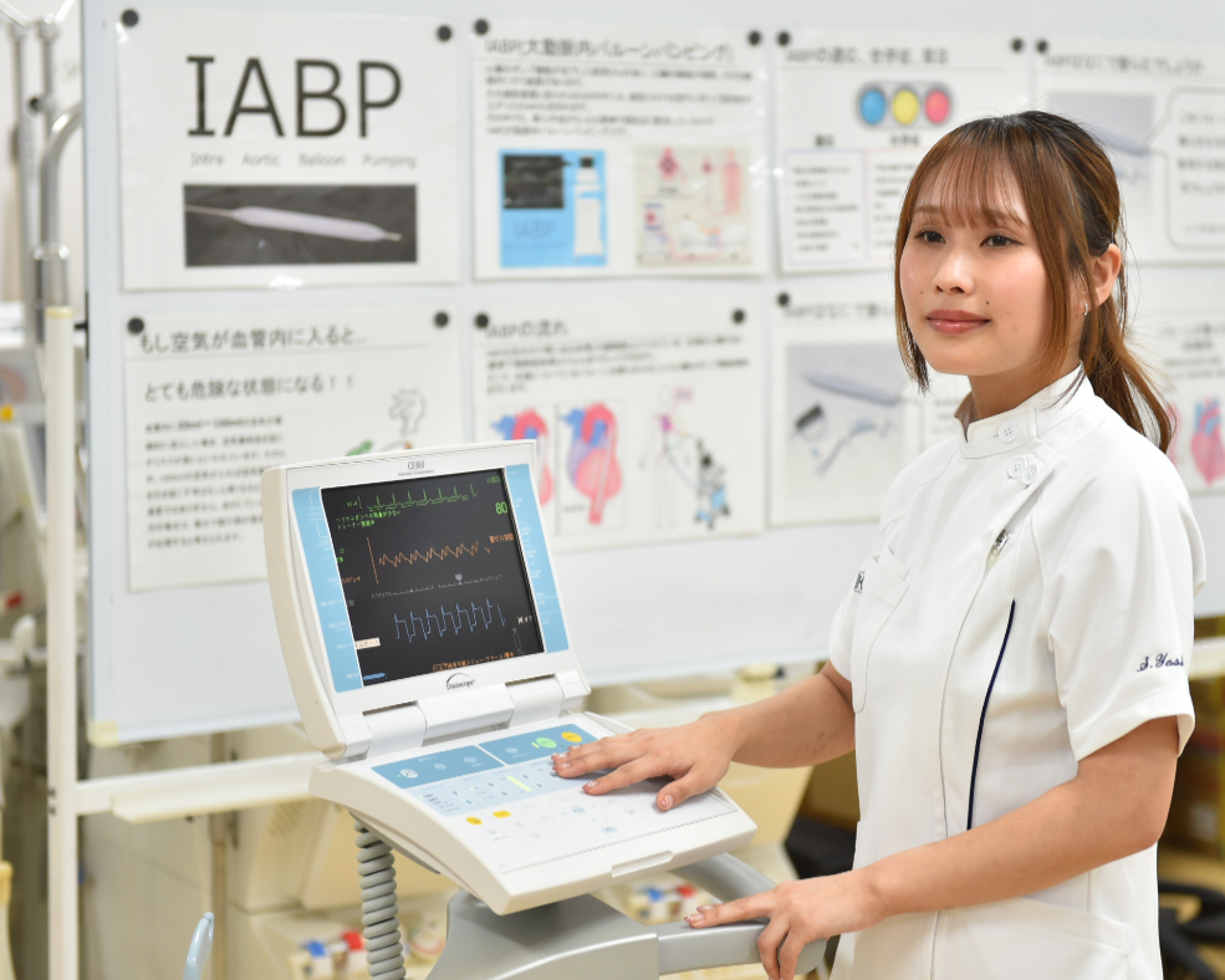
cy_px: 489
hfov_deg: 23.8
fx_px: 2900
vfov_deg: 19.2
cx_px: 657
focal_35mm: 80
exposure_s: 1/100
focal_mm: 70
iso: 800
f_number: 2.8
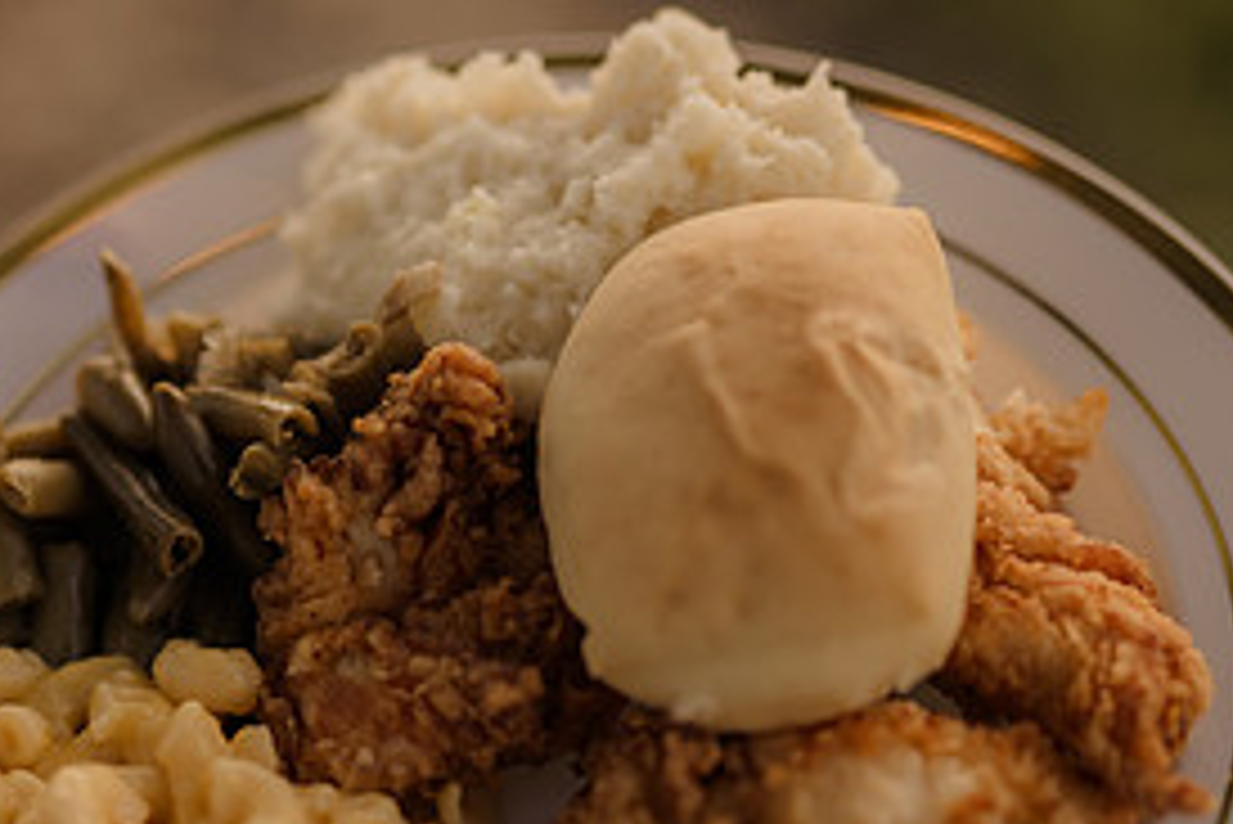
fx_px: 3632
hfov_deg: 19.2
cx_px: 374
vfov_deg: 12.9
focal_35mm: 106
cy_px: 547
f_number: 2.8
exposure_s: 1/640
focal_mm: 50
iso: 200
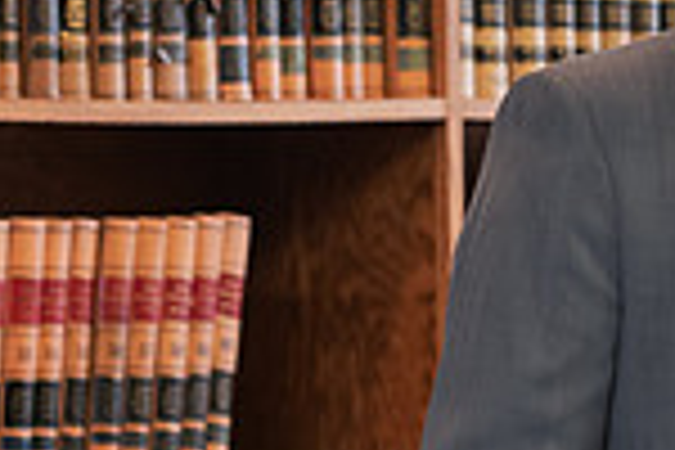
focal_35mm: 270
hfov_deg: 7.6
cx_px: 612
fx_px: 5062
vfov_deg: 5.1
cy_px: 349
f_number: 3.5
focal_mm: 70
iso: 1000
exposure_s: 1/125
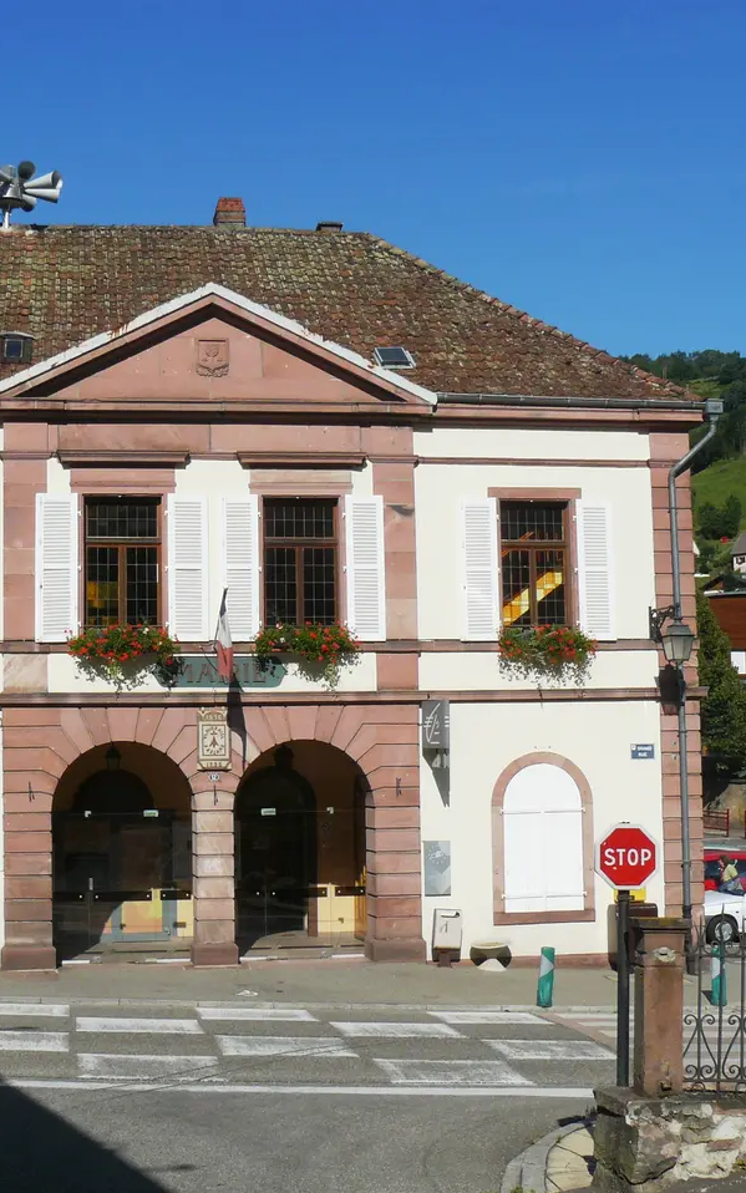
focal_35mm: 51
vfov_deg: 39.6
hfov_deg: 25.2
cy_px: 596
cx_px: 222
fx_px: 1659
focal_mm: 6
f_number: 5.6
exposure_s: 1/800
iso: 100
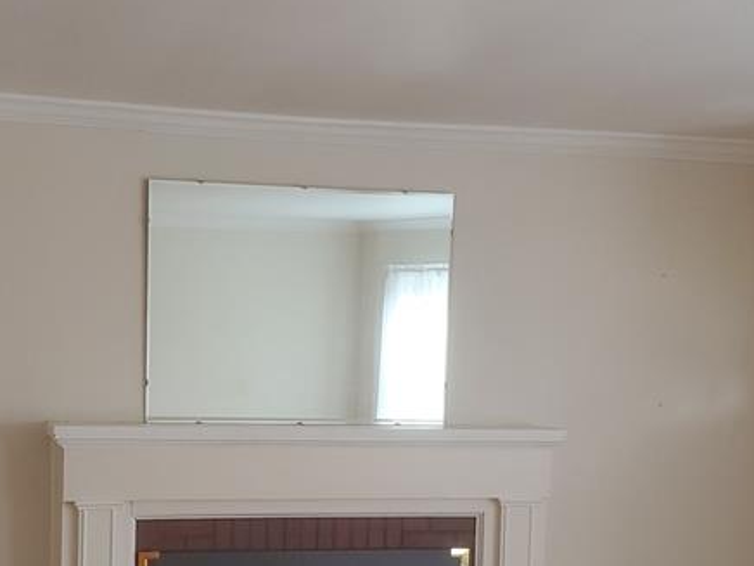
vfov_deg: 23.8
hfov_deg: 31.5
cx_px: 263
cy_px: 407
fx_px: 1329
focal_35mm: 61
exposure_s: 1/40
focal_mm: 4.3
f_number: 2.4
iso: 100
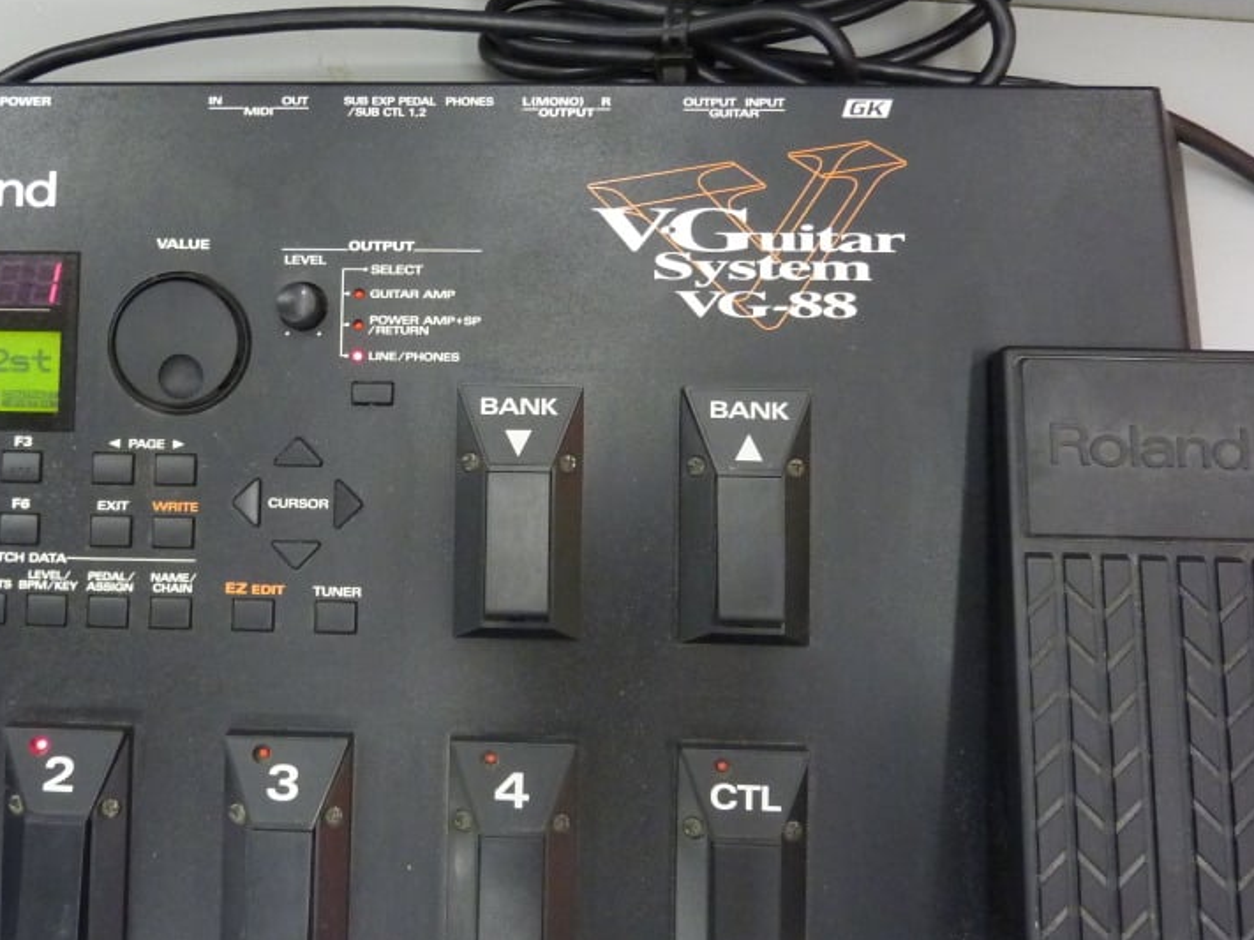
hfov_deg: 50.7
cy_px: 453
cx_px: 457
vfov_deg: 39.6
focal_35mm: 36
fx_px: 1304
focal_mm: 4.1
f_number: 3.3
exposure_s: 1/30
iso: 320
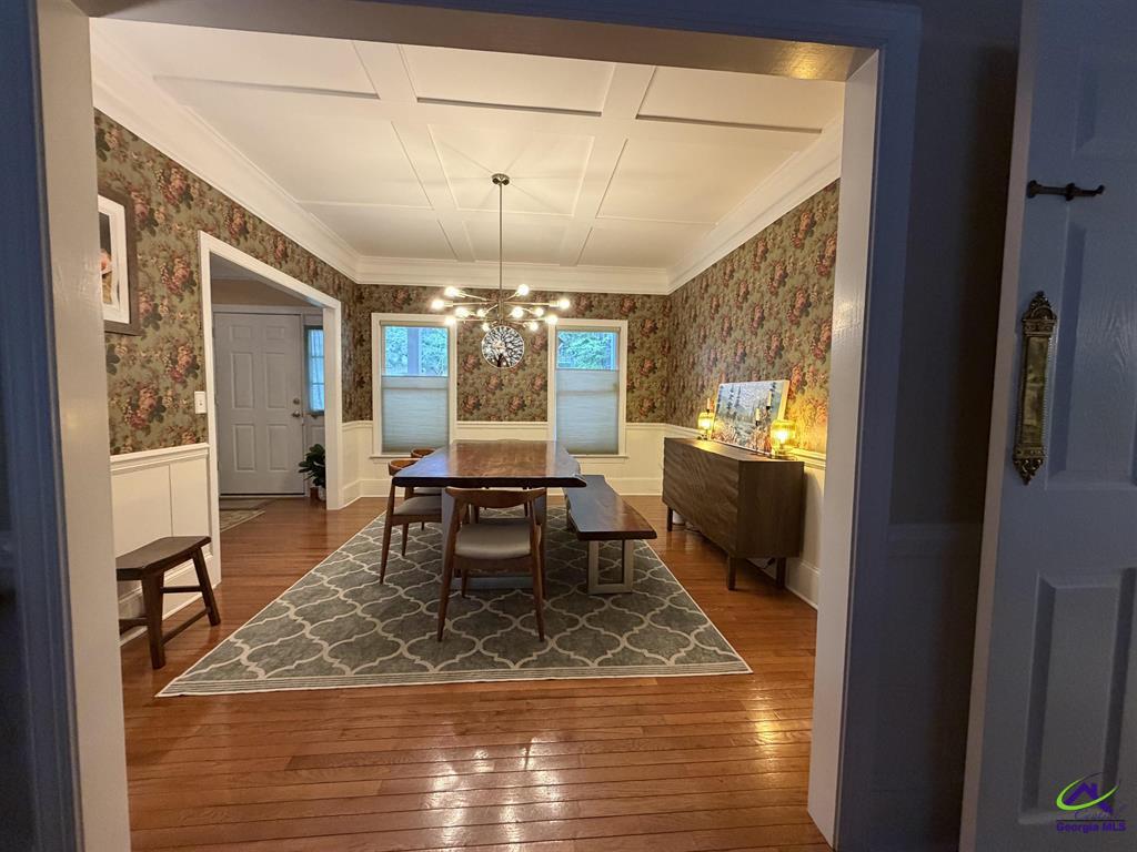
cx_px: 568
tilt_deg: -2.3
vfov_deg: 85.7
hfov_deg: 102.1
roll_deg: -1.3
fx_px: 460
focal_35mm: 14
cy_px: 426
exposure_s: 1/60
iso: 500
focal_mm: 2.22
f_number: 2.2
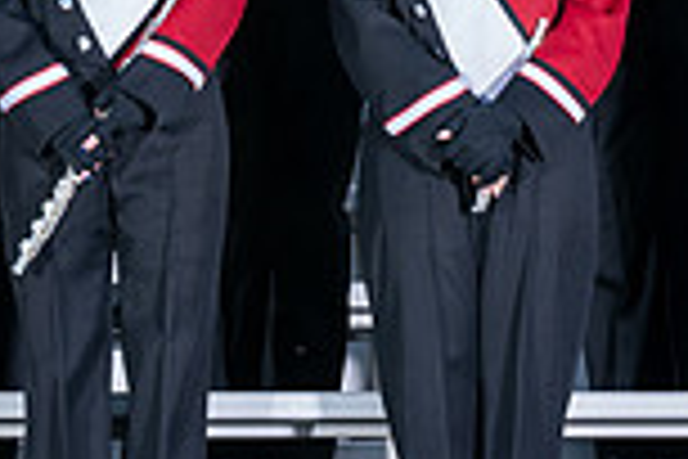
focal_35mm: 659
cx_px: 189
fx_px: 12593
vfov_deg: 2.1
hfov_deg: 3.1
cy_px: -195
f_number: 5.6
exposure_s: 1/160
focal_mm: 110
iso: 160
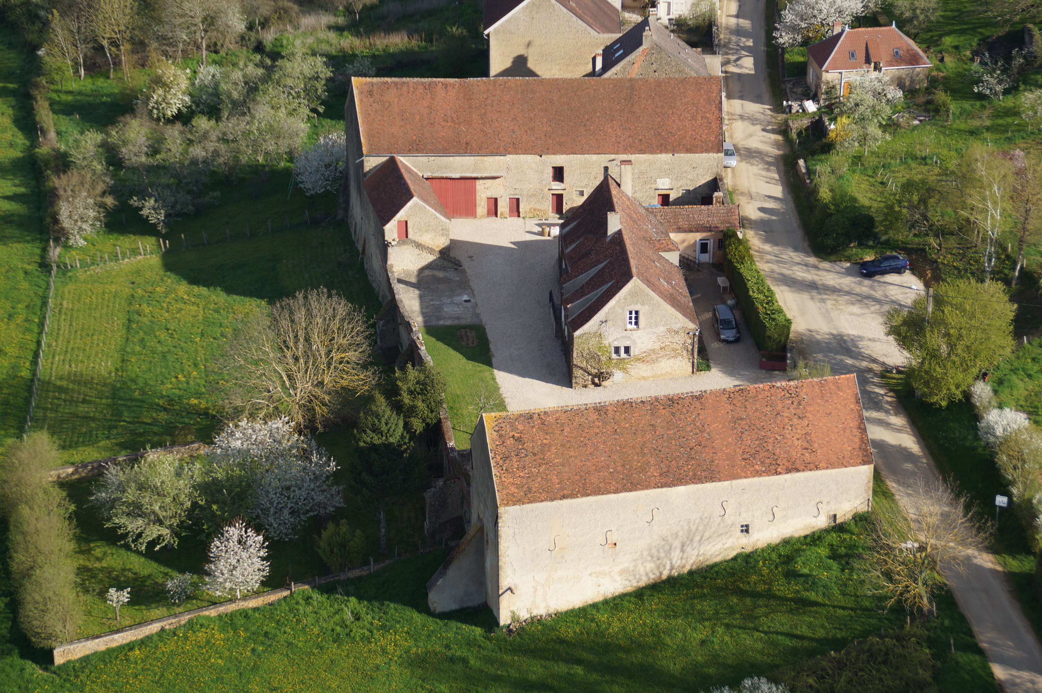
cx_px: 521
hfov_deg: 22.6
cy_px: 346
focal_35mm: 90
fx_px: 2603
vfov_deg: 15.2
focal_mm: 60
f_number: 5
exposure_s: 1/800
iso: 160
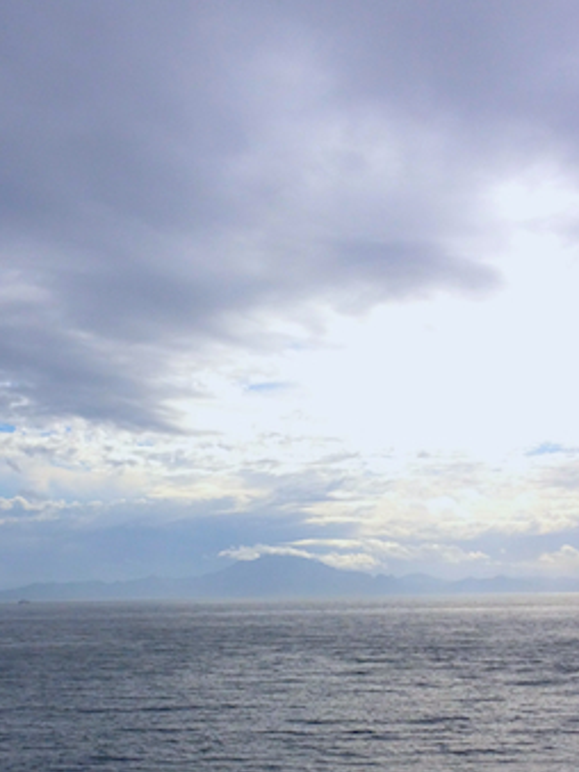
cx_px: 260
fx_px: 1384
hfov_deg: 23.6
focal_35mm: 62
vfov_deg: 30.9
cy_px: 537
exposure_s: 1/2304
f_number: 2.4
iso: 50
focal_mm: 4.28
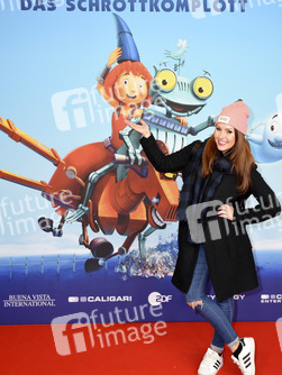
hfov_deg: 31.2
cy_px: 161
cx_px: 142
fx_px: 505
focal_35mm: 47
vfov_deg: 40.7
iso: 900
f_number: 4.5
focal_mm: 27
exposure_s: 1/160
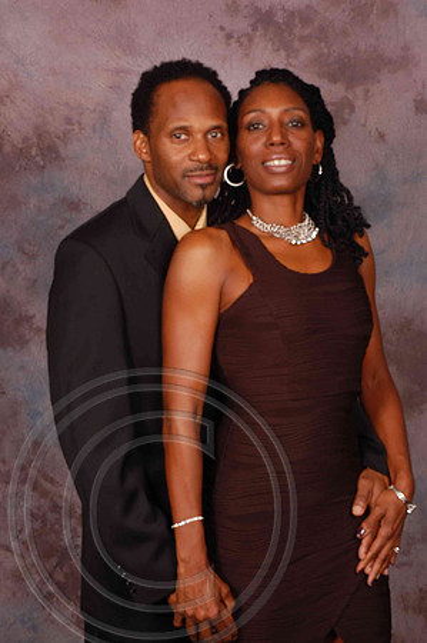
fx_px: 1284
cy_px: 322
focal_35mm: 72
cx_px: 214
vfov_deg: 28.1
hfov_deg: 18.9
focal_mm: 48
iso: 200
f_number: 10
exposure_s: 1/125
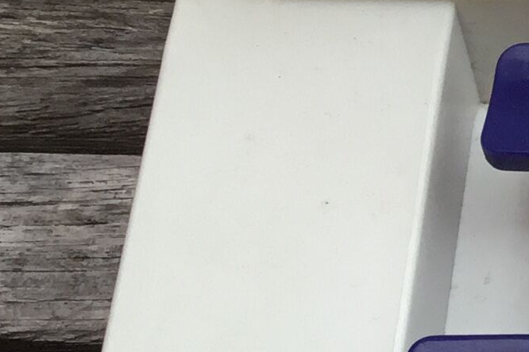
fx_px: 2322
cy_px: 105
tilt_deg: -54.7
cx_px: 1276
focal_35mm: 158
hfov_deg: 11.0
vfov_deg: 8.7
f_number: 2.4
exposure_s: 1/163
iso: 25
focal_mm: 3.3
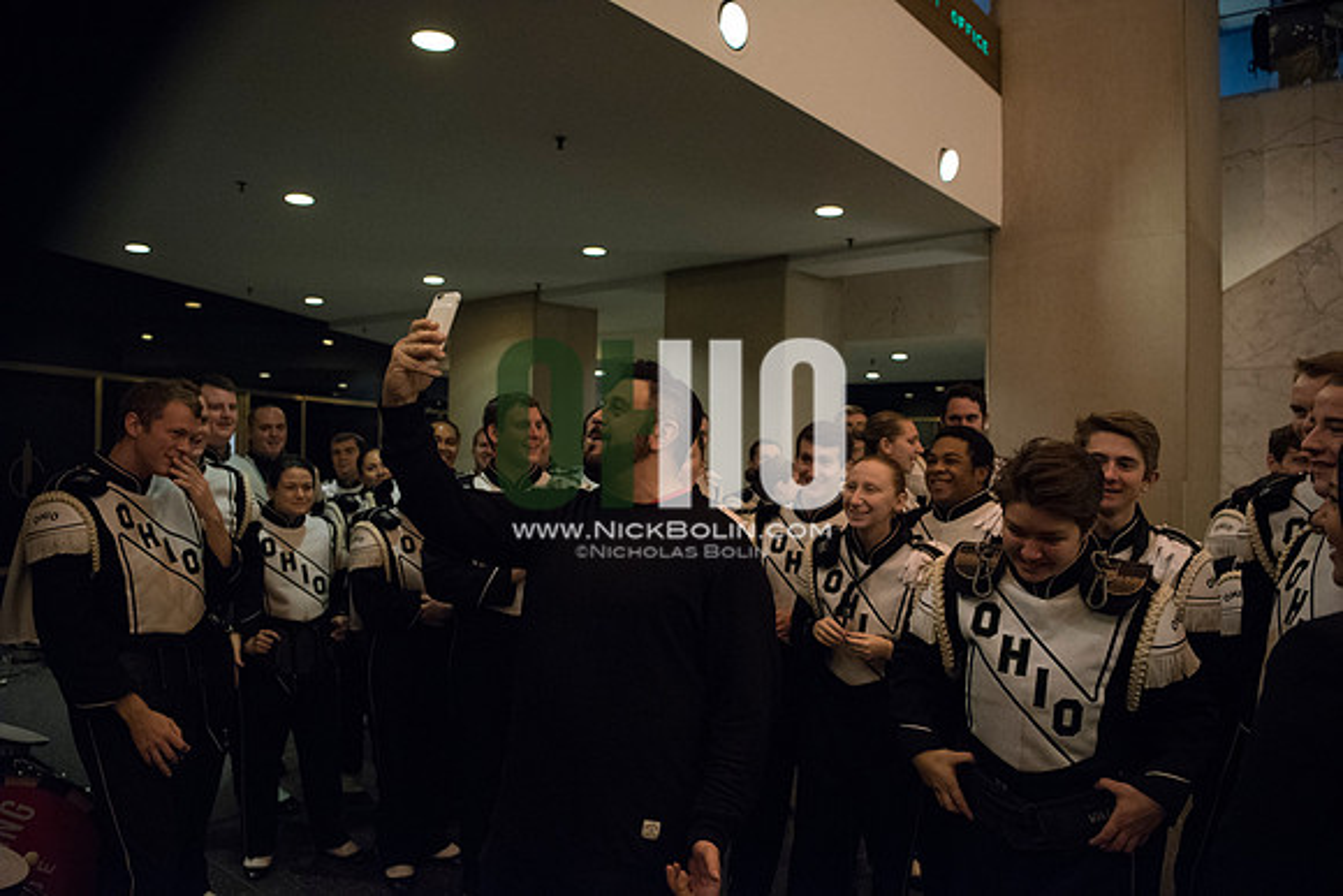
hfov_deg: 73.7
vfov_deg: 53.2
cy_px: 448
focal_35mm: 24
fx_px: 896
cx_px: 672
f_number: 2.8
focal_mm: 24
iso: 8000
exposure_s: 1/250
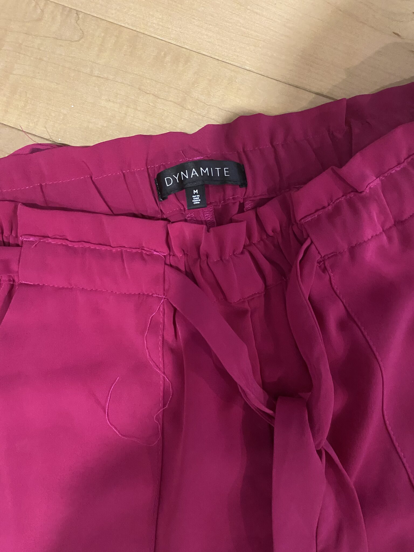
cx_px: 207
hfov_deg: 53.1
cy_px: 276
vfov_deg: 67.3
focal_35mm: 26
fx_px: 415
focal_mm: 4.25
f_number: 1.8
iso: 800
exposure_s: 1/30
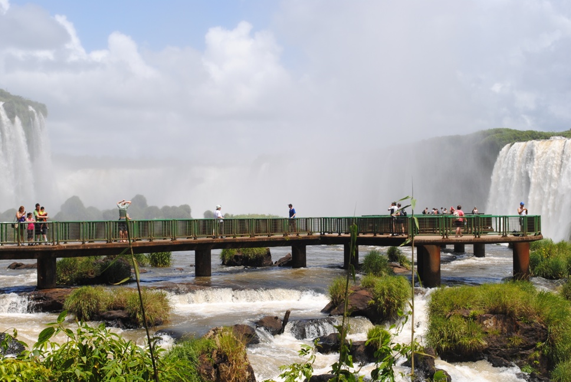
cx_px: 286
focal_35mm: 68
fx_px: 1072
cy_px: 191
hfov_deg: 29.8
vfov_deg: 20.2
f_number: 9
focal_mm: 45
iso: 100
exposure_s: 1/320
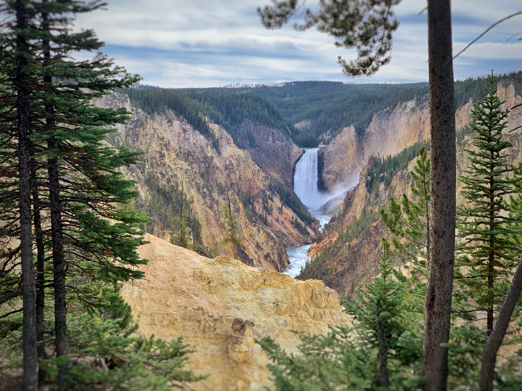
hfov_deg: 36.8
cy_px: 196
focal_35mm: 52
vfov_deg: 28.0
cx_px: 261
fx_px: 784
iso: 16
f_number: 2.4
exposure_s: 1/480
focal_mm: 6
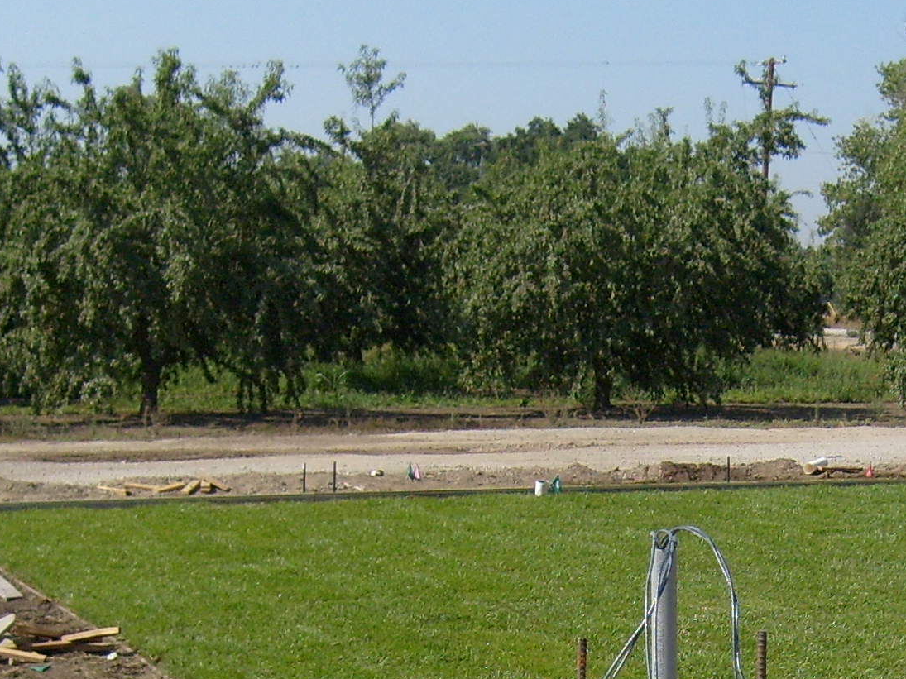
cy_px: 782
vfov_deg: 15.9
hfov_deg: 21.4
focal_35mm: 90
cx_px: 758
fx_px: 2355
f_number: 7.1
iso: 80
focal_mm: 5.8
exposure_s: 1/350
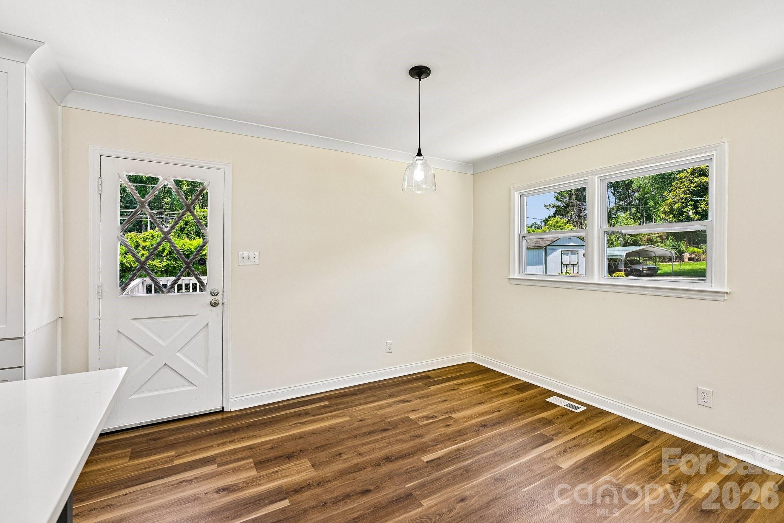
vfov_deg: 75.5
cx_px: 392
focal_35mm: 16
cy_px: 262
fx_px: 338
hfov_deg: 98.5
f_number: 8
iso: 100
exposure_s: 1/25
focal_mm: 15.5
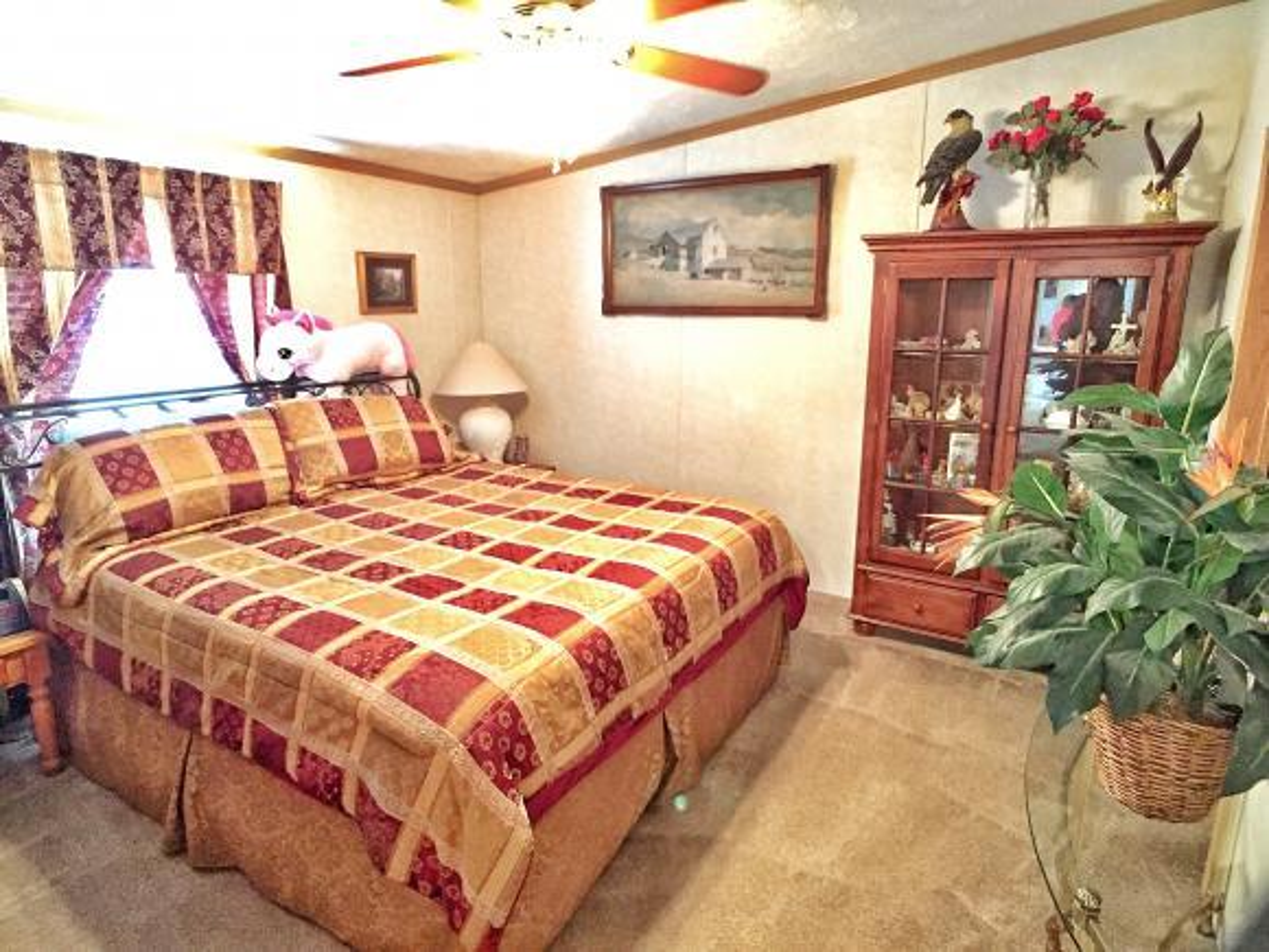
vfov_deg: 48.2
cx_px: 634
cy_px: 476
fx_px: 1063
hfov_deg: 61.7
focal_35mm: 29
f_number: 2.2
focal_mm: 4.15
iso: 640
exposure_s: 1/15
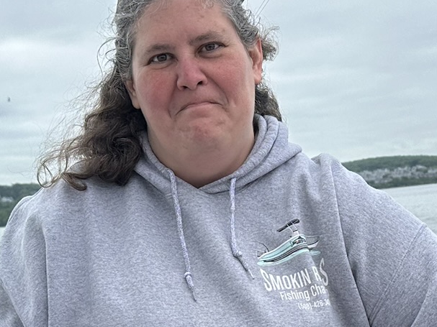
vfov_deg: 17.7
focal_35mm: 81
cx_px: 259
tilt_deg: -8.3
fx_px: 1022
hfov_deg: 24.1
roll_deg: +7.8
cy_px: 344
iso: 80
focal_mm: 6.86
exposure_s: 1/3247
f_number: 1.78
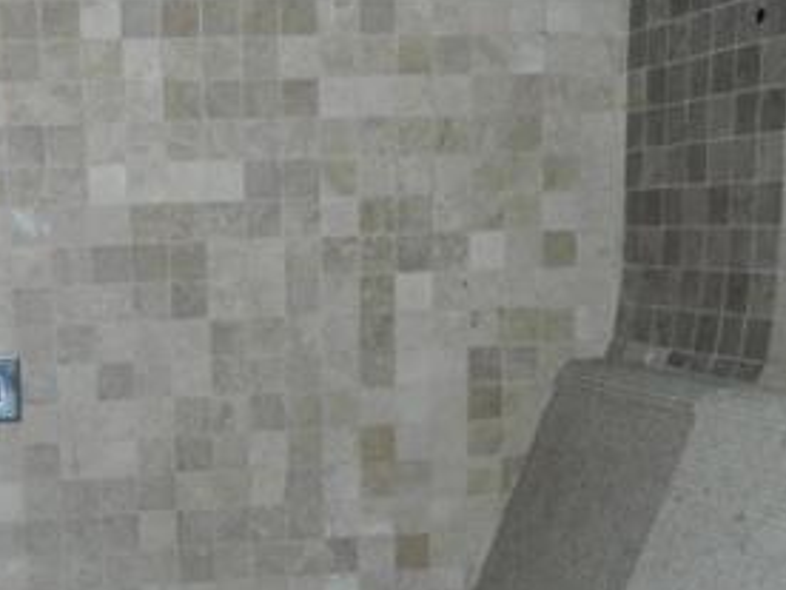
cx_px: 148
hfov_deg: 32.3
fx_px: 1317
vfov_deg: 24.7
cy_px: 487
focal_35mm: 58
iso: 200
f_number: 3.1
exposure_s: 1/30
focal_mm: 4.5
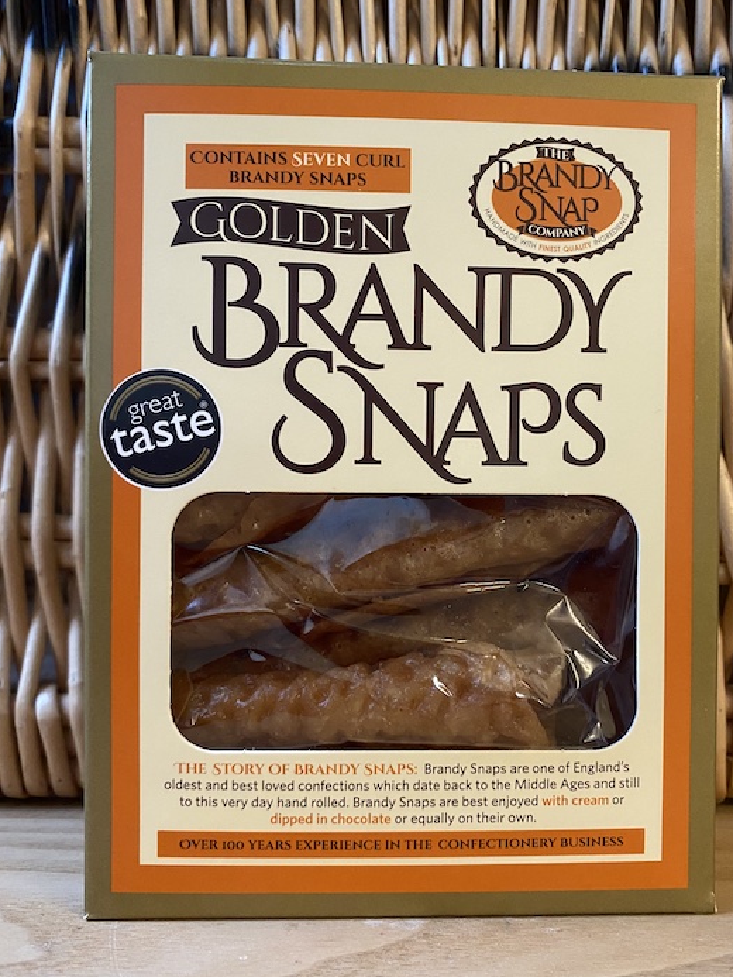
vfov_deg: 59.9
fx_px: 847
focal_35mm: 30
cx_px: 398
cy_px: 506
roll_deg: +0.7
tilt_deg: +0.1
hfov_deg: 46.8
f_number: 1.8
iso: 500
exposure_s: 1/50
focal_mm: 4.25
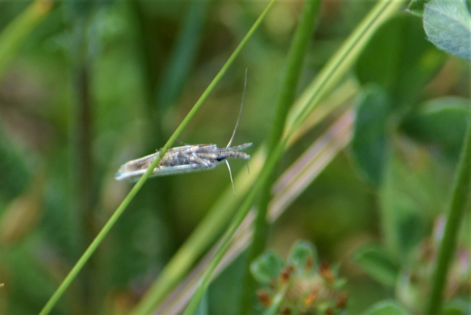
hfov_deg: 5.1
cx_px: 236
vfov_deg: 3.4
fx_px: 5300
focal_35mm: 405
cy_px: 158
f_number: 8
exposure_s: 1/125
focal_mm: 270
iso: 110
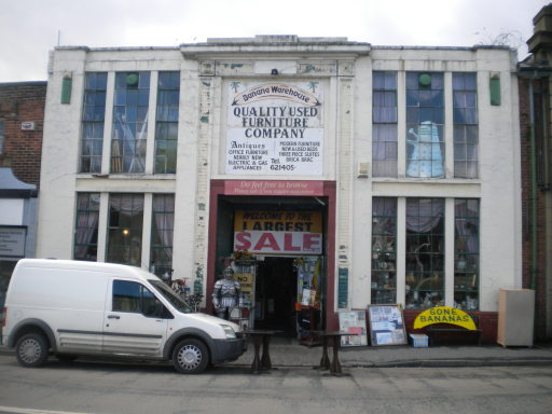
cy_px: 207
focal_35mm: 35
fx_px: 558
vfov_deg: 40.7
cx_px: 276
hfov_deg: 52.6
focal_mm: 6.3
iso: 140
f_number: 3.1
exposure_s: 1/579
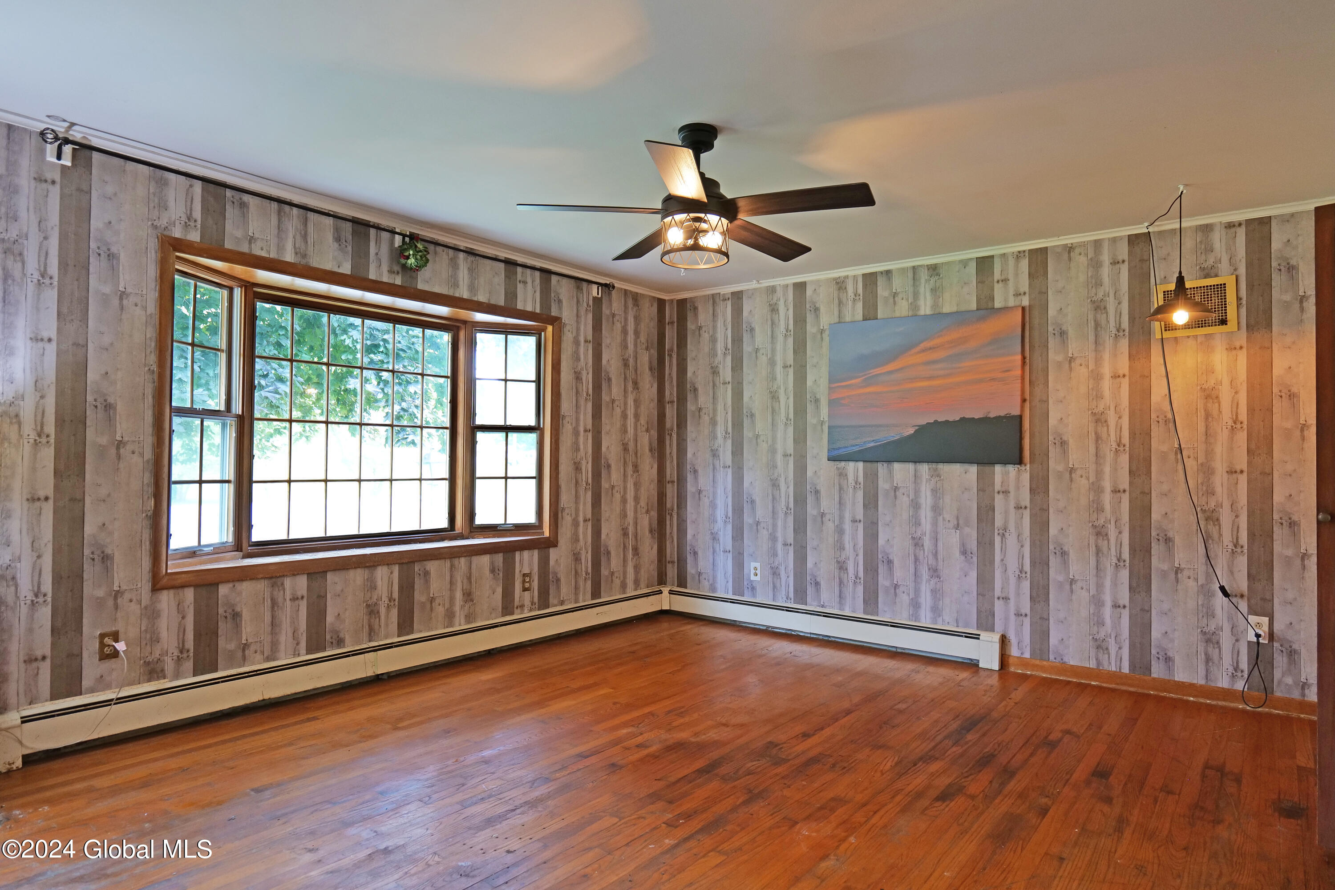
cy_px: 445
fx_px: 742
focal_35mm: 20
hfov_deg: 84.0
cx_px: 668
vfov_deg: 61.9
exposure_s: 1/60
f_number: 3.5
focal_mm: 20
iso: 800
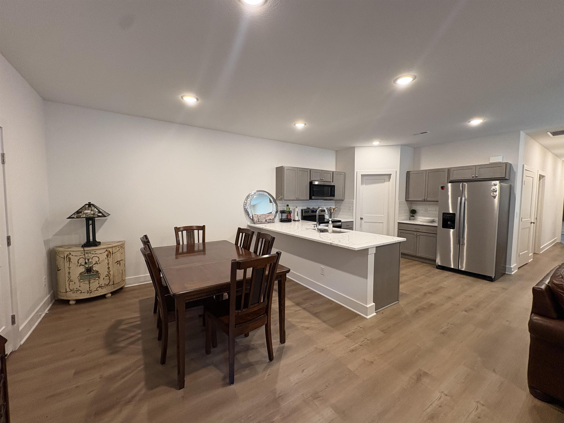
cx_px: 282
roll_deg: +0.8
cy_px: 212
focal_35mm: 14
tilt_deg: -2.5
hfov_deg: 102.1
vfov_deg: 85.7
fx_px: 228
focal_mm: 2.22
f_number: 2.2
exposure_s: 1/60
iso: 200
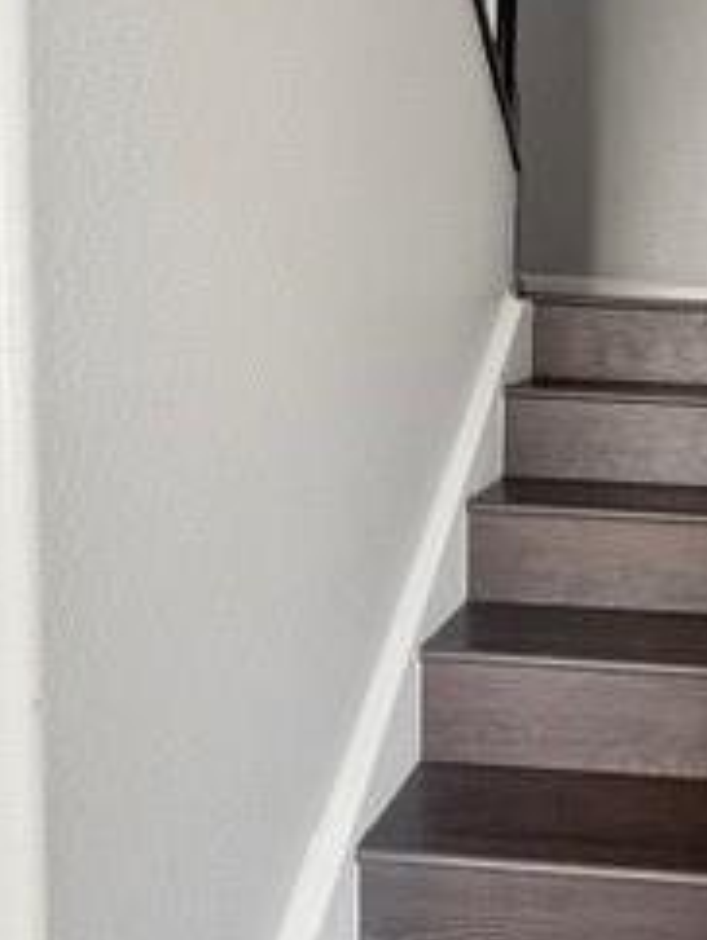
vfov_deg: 49.9
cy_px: 388
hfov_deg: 35.1
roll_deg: -1.3
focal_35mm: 37
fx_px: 1006
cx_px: 707
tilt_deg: -4.7
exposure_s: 1/91
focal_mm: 2.22
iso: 320
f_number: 2.2
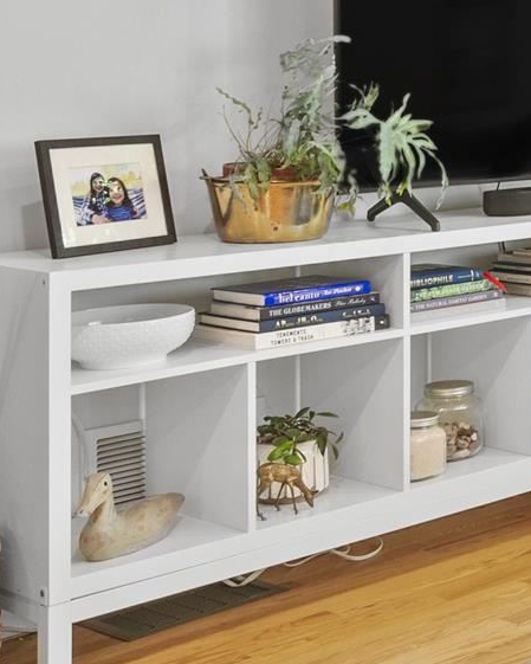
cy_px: 92
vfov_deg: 23.5
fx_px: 1563
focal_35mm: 80
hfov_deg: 15.9
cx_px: 999
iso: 250
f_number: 7.1
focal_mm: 15.5
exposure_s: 1.3
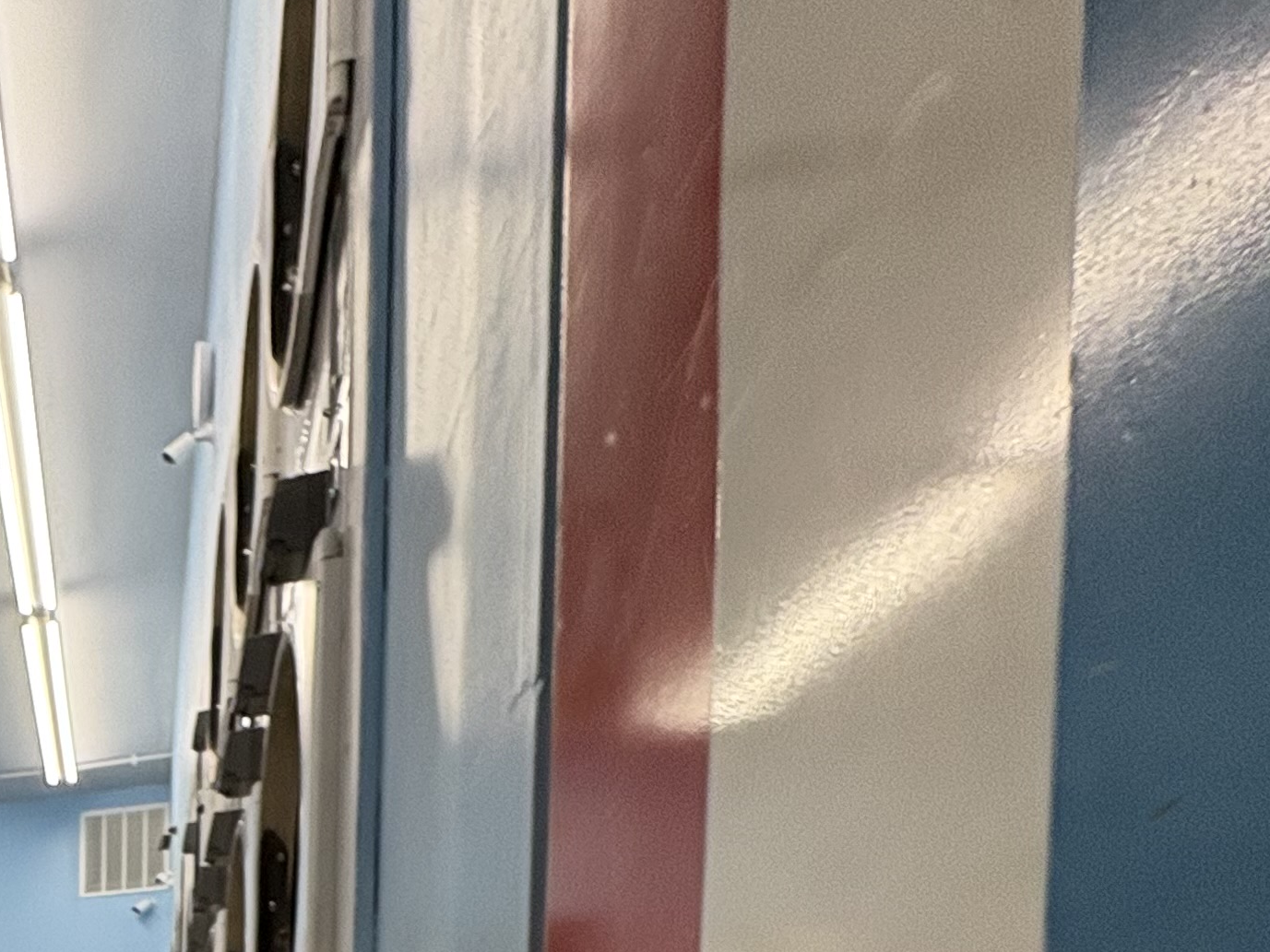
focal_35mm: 41
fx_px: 1504
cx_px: -367
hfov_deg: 33.7
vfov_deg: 26.5
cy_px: 1391
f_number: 2.2
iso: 160
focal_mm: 2.22
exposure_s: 1/120
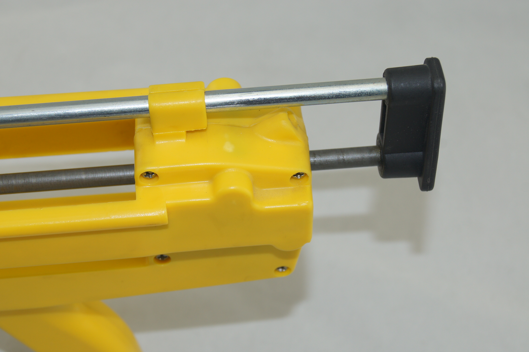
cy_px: 176
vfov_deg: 18.1
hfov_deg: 27.0
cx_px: 264
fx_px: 1101
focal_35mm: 75
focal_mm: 50
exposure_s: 1/160
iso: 200
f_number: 8
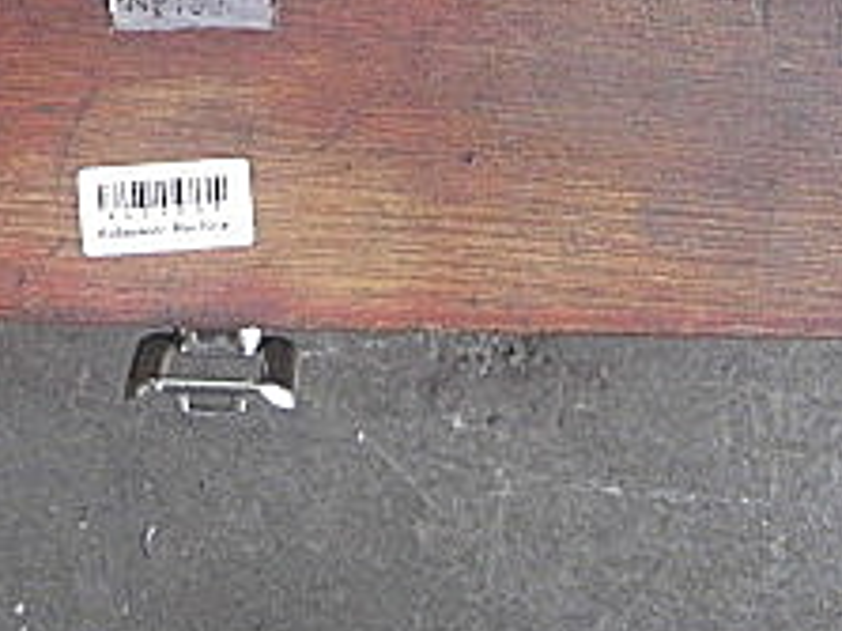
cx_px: 230
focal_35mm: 109
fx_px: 2650
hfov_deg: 18.0
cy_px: -227
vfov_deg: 13.0
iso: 800
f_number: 2.8
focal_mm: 7.9
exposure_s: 1/50
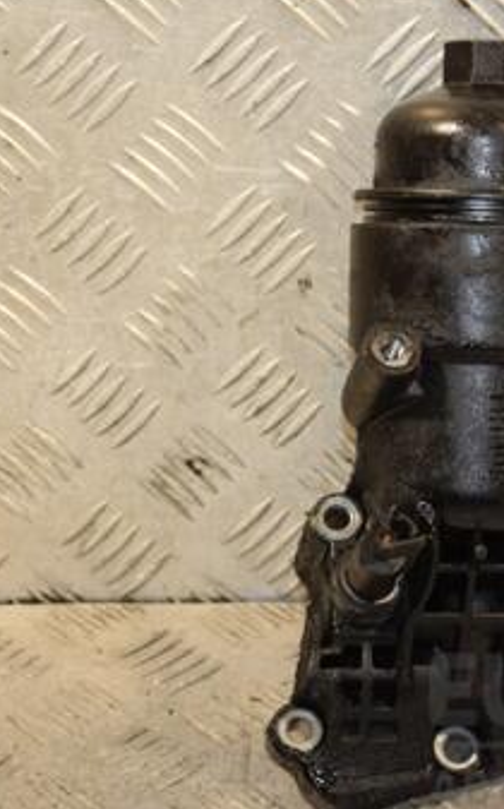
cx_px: 384
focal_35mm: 158
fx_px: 3480
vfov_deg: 13.3
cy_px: 370
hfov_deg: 8.3
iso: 800
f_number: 5
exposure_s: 1/160
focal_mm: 58
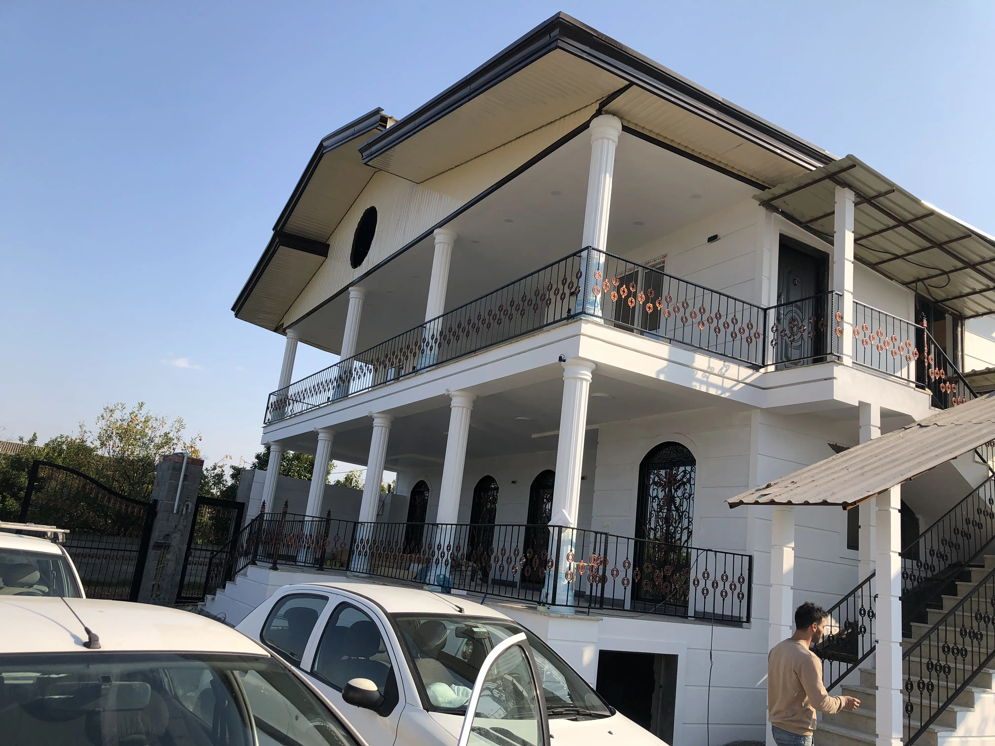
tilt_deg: +13.8
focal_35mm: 28
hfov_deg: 63.4
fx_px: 805
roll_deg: -6.3
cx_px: 498
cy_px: 373
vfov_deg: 49.7
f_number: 1.8
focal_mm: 4
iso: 20
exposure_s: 1/1715
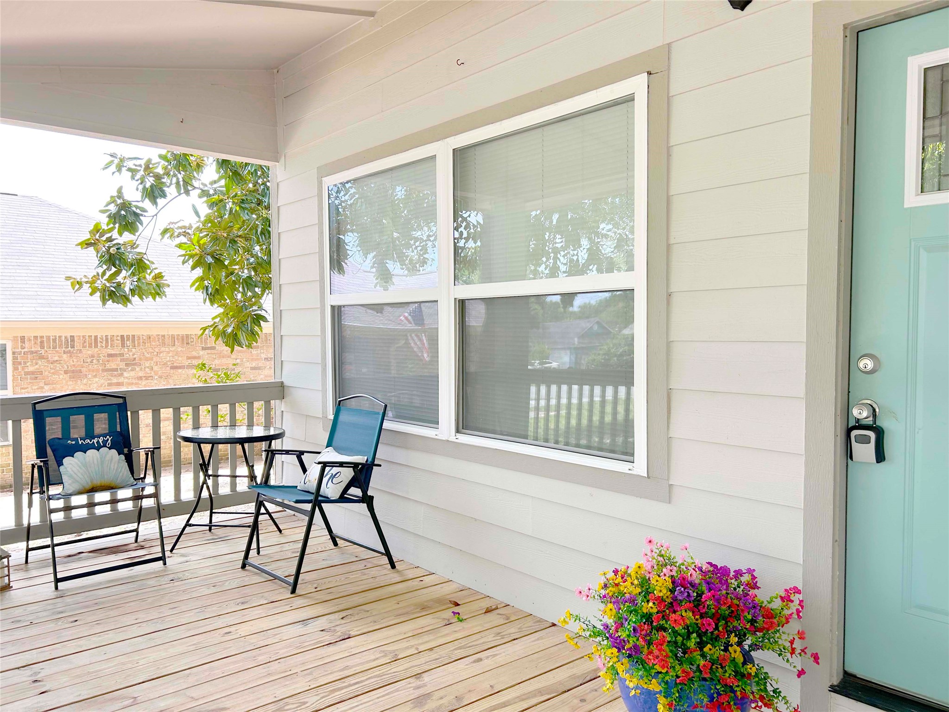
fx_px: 713
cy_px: 356
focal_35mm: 26
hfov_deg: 67.3
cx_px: 474
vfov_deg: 53.1
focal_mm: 5.7
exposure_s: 1/262
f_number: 1.5
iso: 40
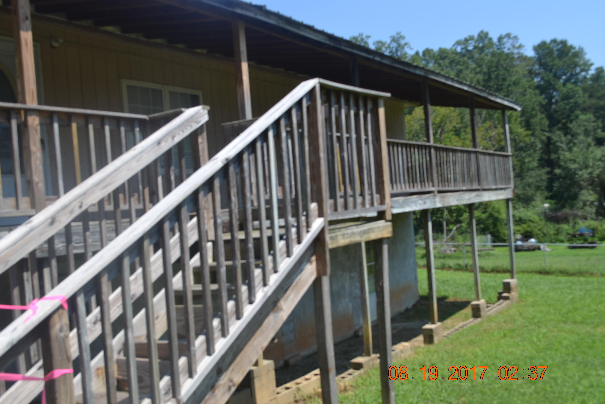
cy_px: 202
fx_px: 605
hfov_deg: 53.1
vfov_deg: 36.9
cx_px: 302
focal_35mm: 36
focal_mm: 24
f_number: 6.3
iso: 100
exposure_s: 1/160
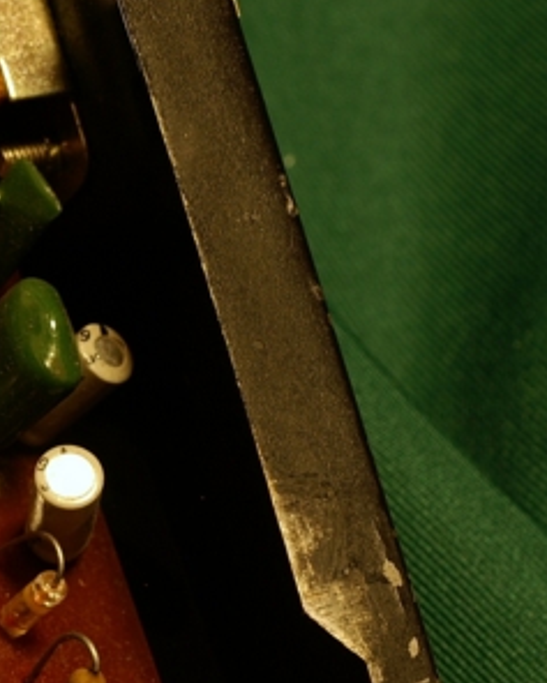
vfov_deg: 10.2
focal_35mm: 190
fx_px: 3843
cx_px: -245
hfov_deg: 8.0
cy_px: 376
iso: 100
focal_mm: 50
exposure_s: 1
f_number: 8
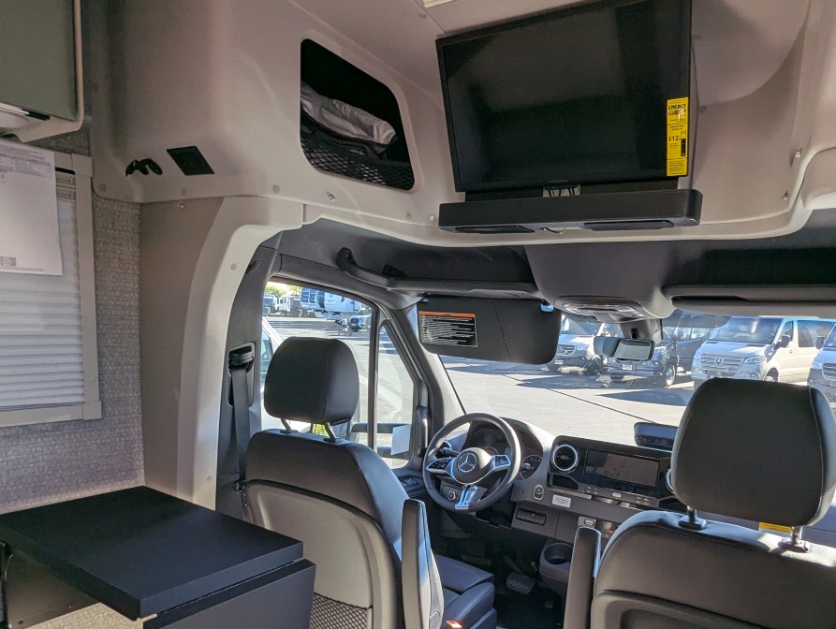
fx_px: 604
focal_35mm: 25
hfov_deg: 69.2
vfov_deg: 54.1
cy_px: 406
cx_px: 459
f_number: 2.2
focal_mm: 2.35
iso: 43
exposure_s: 1/148
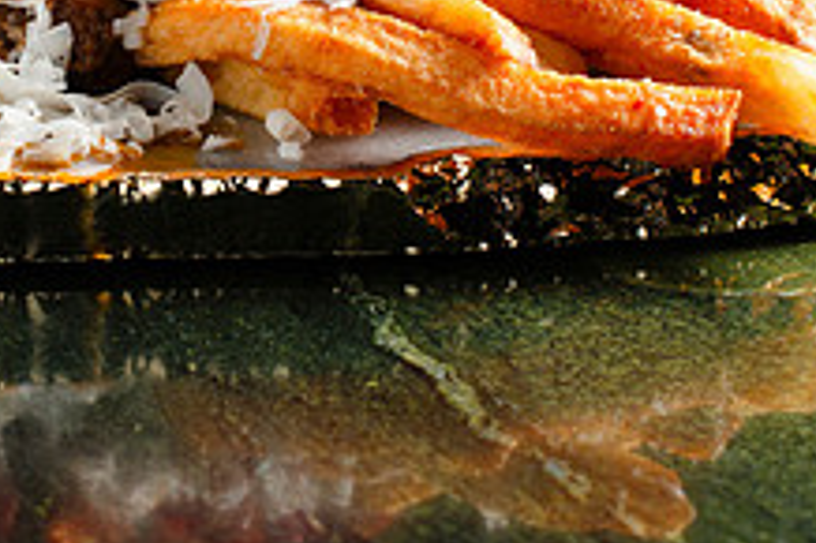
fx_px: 3397
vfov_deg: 9.0
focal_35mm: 150
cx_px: 114
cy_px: -68
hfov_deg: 13.6
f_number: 10
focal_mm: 50
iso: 200
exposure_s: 1/250
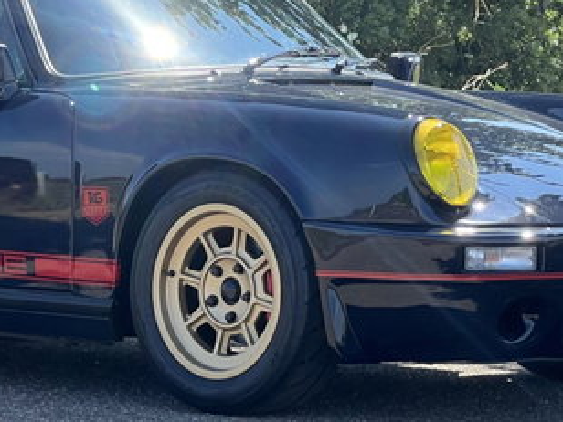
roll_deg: +2.5
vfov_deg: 7.7
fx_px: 3123
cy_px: 100
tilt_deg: -1.3
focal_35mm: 192
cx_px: 159
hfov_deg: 10.3
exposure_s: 1/265
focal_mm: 9
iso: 32
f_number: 2.8
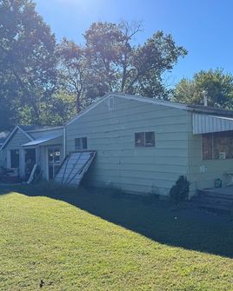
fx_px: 302
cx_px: 175
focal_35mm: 35
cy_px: 149
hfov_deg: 41.0
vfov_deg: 51.5
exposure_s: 1/2252
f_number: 1.78
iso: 80
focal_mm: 6.76
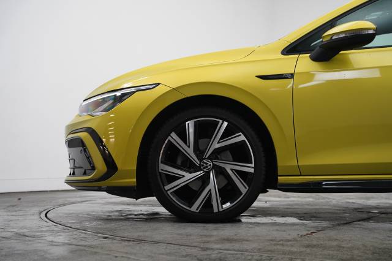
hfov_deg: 36.2
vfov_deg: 24.5
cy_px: 130
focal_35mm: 55
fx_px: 600
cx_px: 196
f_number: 4
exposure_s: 1/160
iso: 1600
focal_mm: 55.1
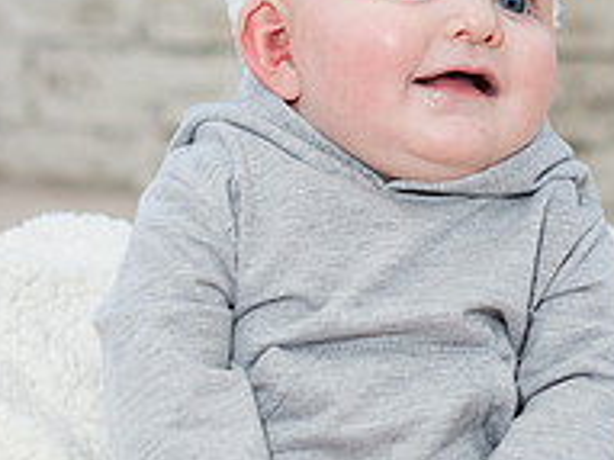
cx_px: 517
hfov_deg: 10.4
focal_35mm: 190
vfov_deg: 7.8
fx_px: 3368
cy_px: 48
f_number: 2.5
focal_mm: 50
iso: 160
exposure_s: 1/250
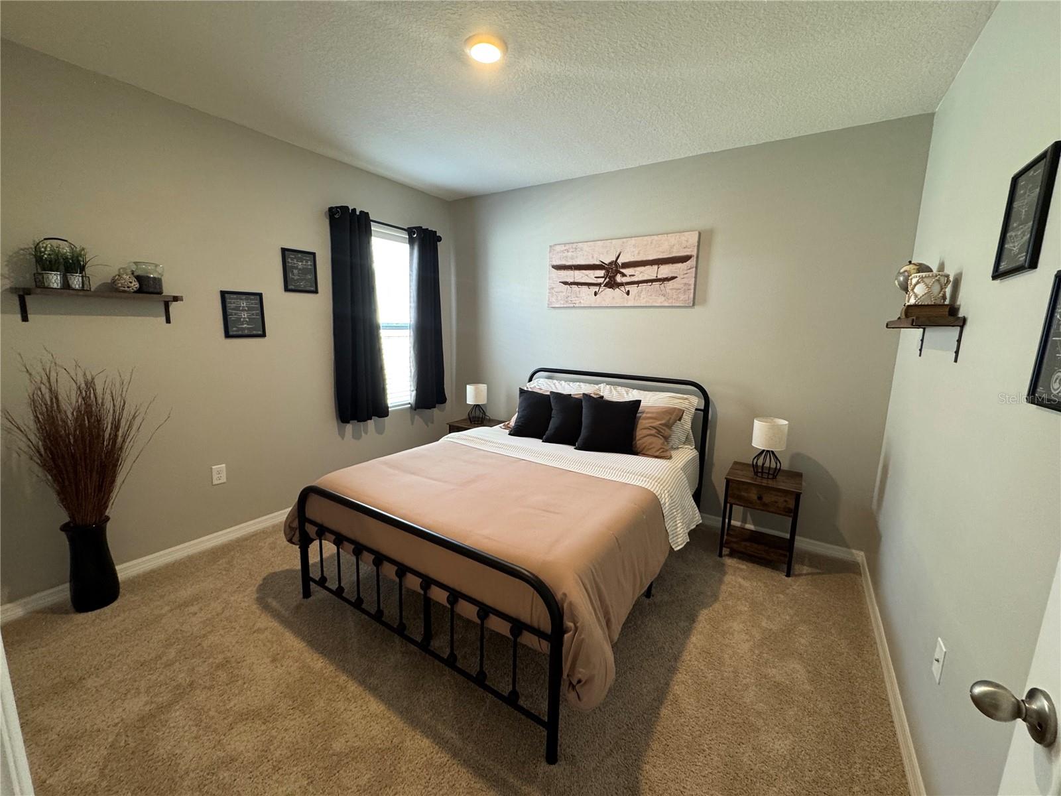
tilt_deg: -9.9
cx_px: 530
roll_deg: -1.2
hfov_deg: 102.1
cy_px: 398
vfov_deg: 85.7
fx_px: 429
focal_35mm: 14
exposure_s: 1/60
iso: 200
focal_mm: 2.22
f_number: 2.2
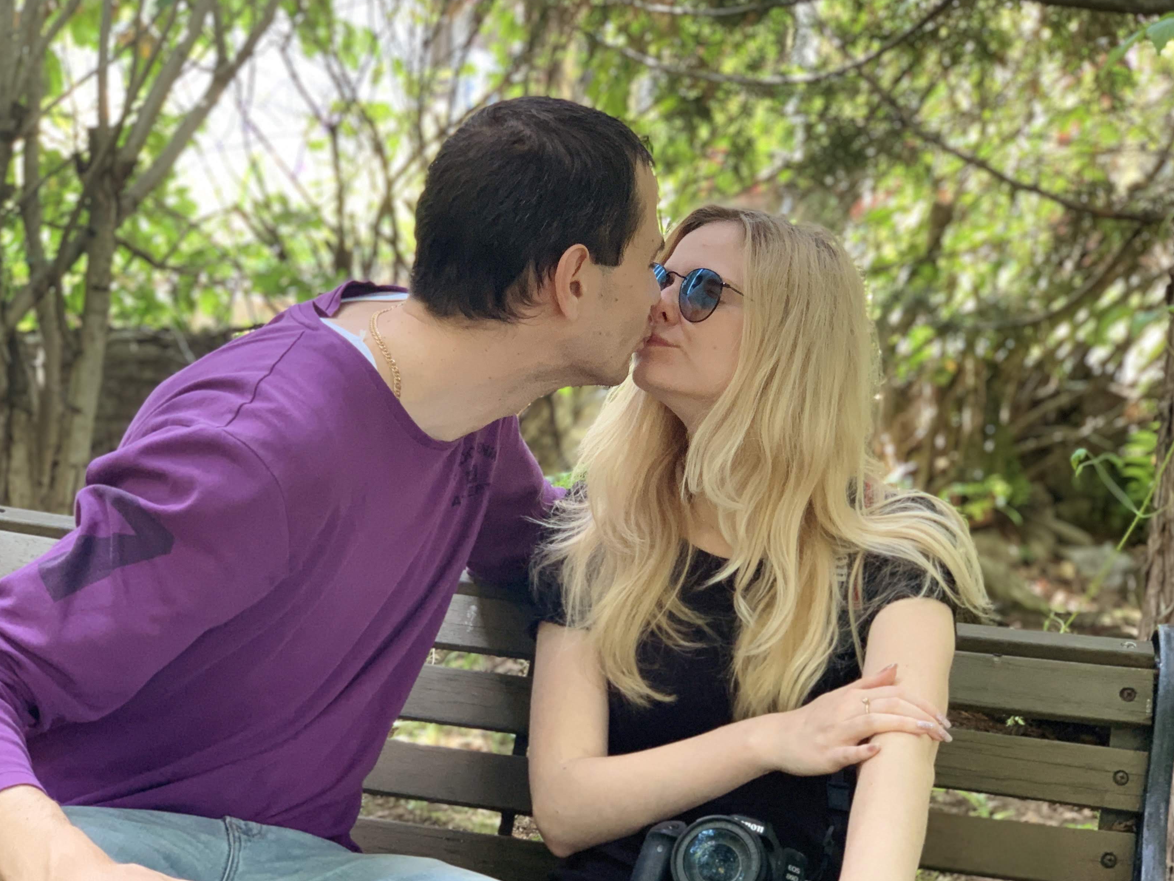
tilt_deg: -8.3
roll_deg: -6.0
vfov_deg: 22.2
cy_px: 501
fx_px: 2238
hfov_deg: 29.4
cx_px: 525
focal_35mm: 66
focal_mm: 6
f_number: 2.4
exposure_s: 1/94
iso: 125
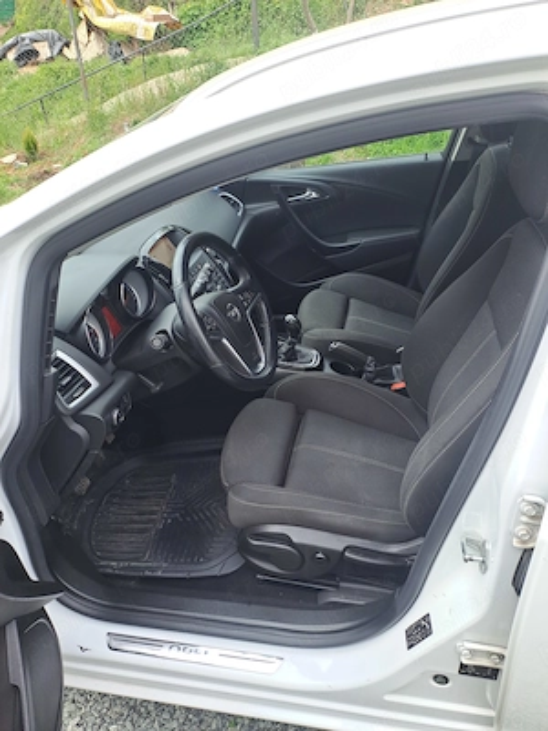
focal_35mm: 25
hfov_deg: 54.9
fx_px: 528
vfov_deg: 69.4
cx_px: 274
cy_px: 366
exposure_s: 1/121
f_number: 1.8
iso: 32
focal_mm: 4.65
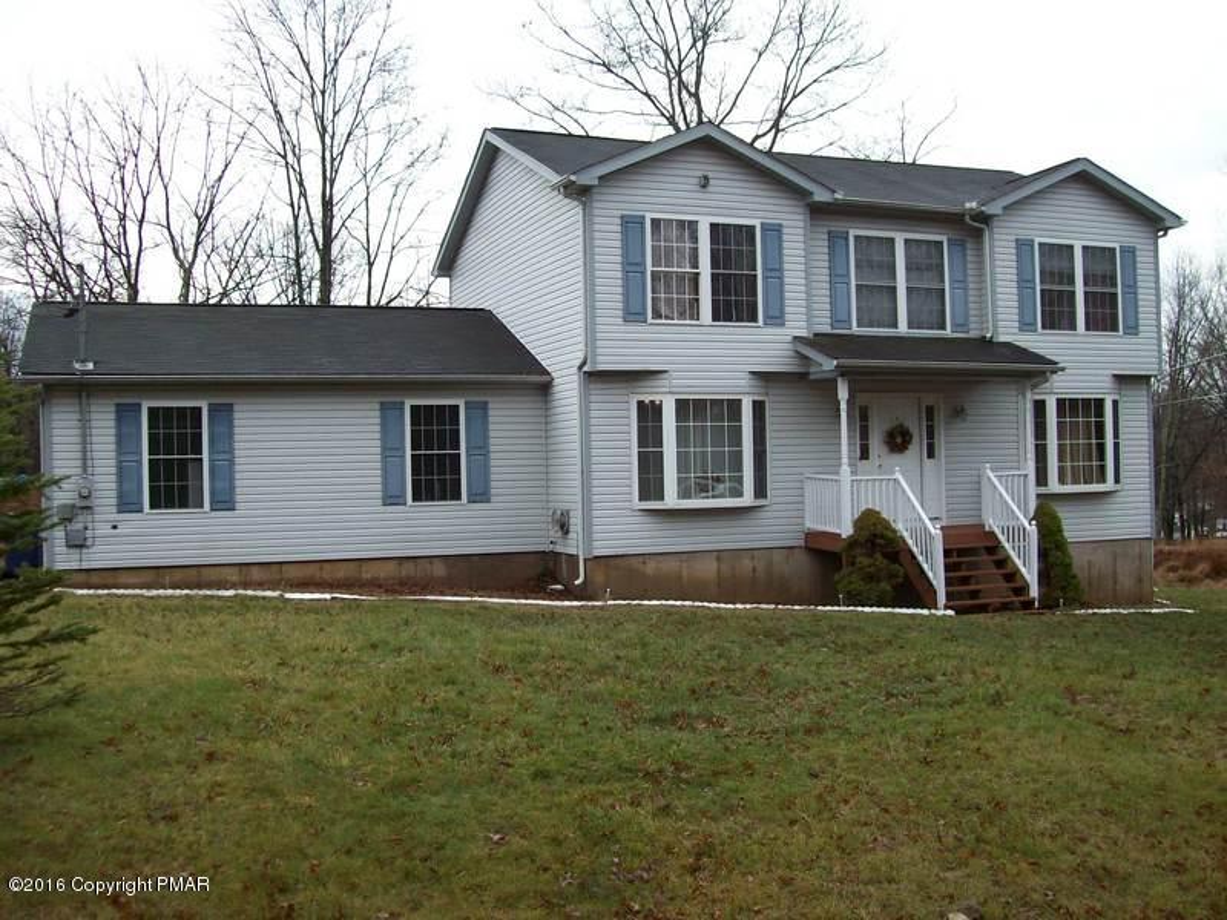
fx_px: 1276
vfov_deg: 39.7
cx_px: 614
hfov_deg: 51.4
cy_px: 460
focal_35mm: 36
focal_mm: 6
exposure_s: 1/461
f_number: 2.7
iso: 80
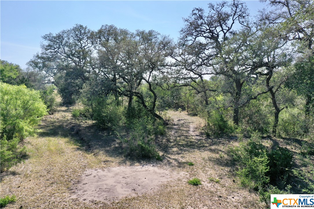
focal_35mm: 28
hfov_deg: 65.5
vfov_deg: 46.4
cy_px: 104
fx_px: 244
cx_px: 157
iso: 100
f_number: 6.3
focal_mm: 10.26
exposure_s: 1/640
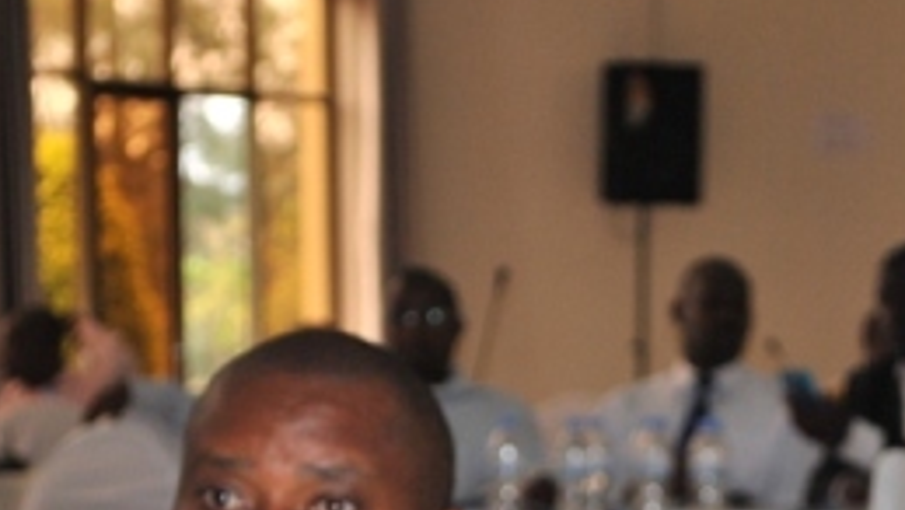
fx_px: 4807
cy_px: 646
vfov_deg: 6.0
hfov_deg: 10.7
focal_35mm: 200
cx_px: 629
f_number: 5.6
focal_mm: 55
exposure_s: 1/60
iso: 200
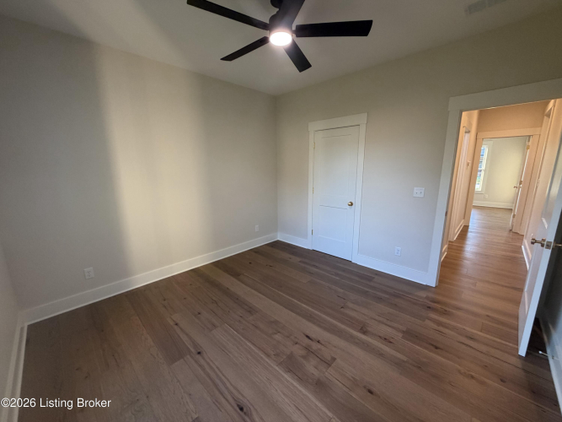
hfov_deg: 102.1
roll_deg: +1.3
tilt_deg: -11.4
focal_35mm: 14
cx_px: 281
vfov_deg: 85.7
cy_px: 211
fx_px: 227
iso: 250
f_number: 2.2
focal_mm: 2.22
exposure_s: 1/60
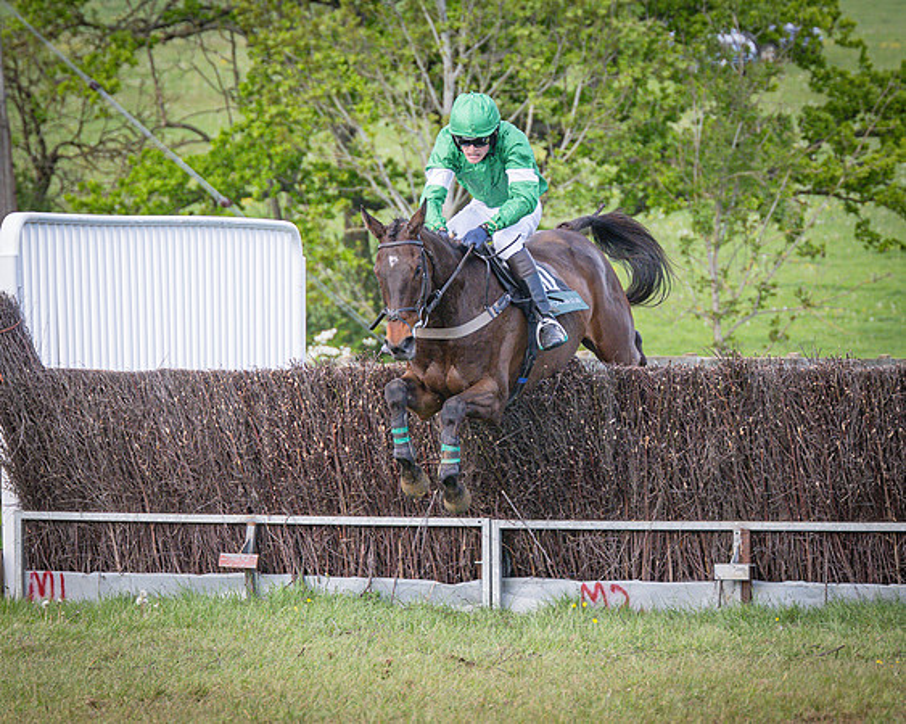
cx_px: 453
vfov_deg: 5.2
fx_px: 7966
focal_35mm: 297
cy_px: 278
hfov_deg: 6.5
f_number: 4
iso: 800
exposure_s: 1/2000
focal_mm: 130
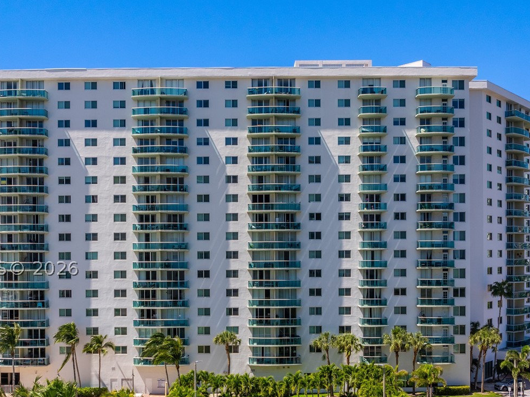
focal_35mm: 39
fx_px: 597
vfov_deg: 36.4
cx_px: 243
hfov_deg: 47.9
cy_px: 268
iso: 100
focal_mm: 12.29
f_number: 6.3
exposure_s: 1/500
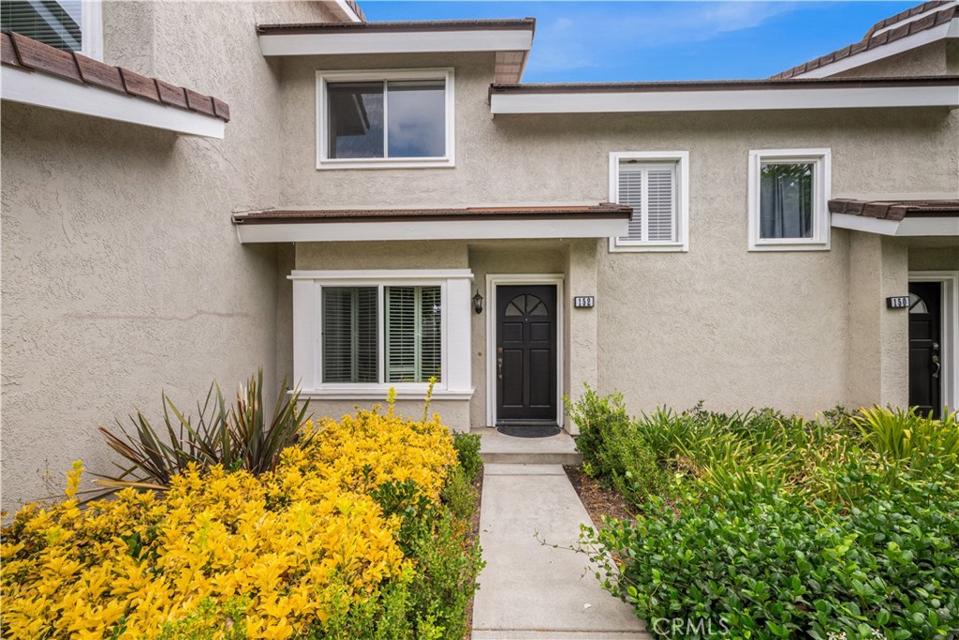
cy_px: 320
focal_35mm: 14
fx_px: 373
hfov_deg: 104.2
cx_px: 480
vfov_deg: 81.2
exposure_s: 1/25
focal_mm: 14
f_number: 20
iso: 100
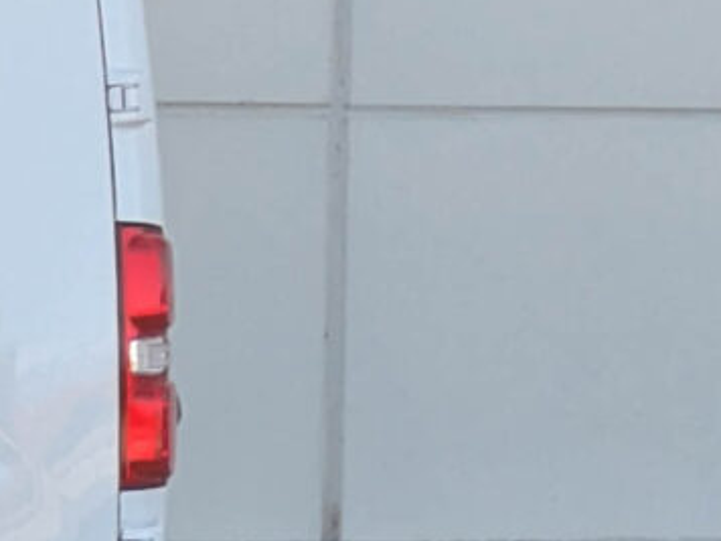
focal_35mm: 138
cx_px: -1298
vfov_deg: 10.7
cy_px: 316
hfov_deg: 10.8
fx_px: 2874
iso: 80
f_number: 1.8
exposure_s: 1/3200
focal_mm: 6.86
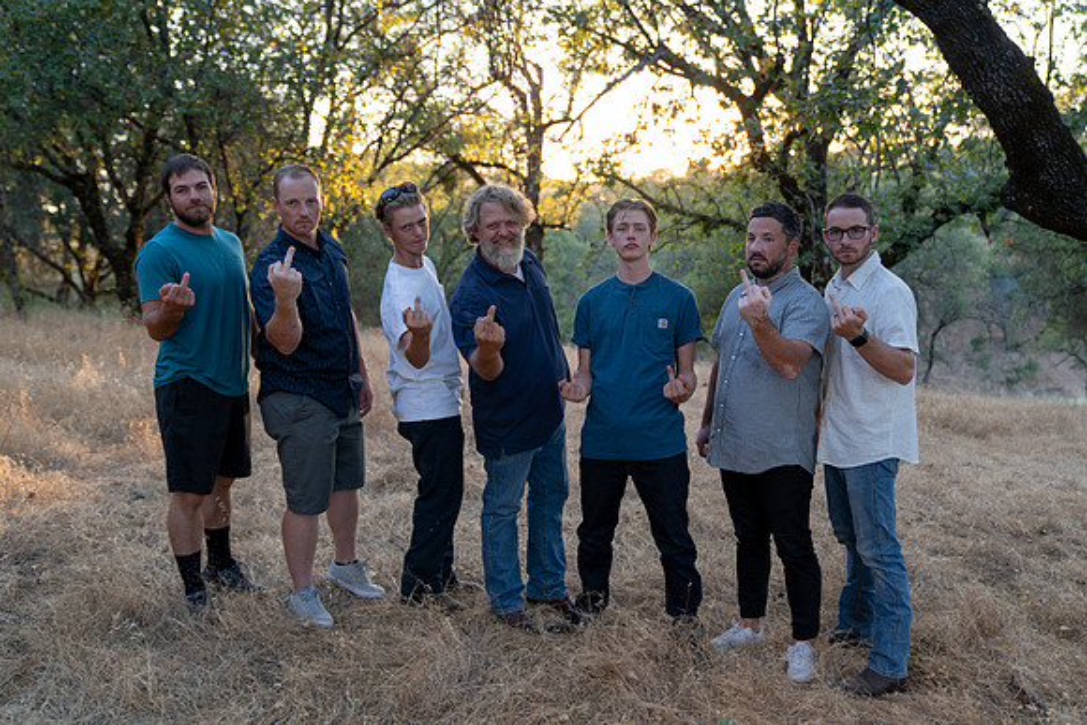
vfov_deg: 38.9
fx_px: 1027
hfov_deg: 55.8
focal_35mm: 34
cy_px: 362
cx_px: 544
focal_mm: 34
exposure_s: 1/125
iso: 200
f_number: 2.8
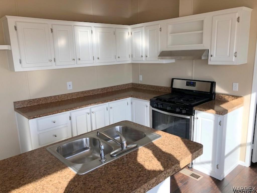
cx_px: 128
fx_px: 215
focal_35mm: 29
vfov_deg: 48.2
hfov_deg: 61.7
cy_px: 96
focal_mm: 3.99
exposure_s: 1/358
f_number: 1.8
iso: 20
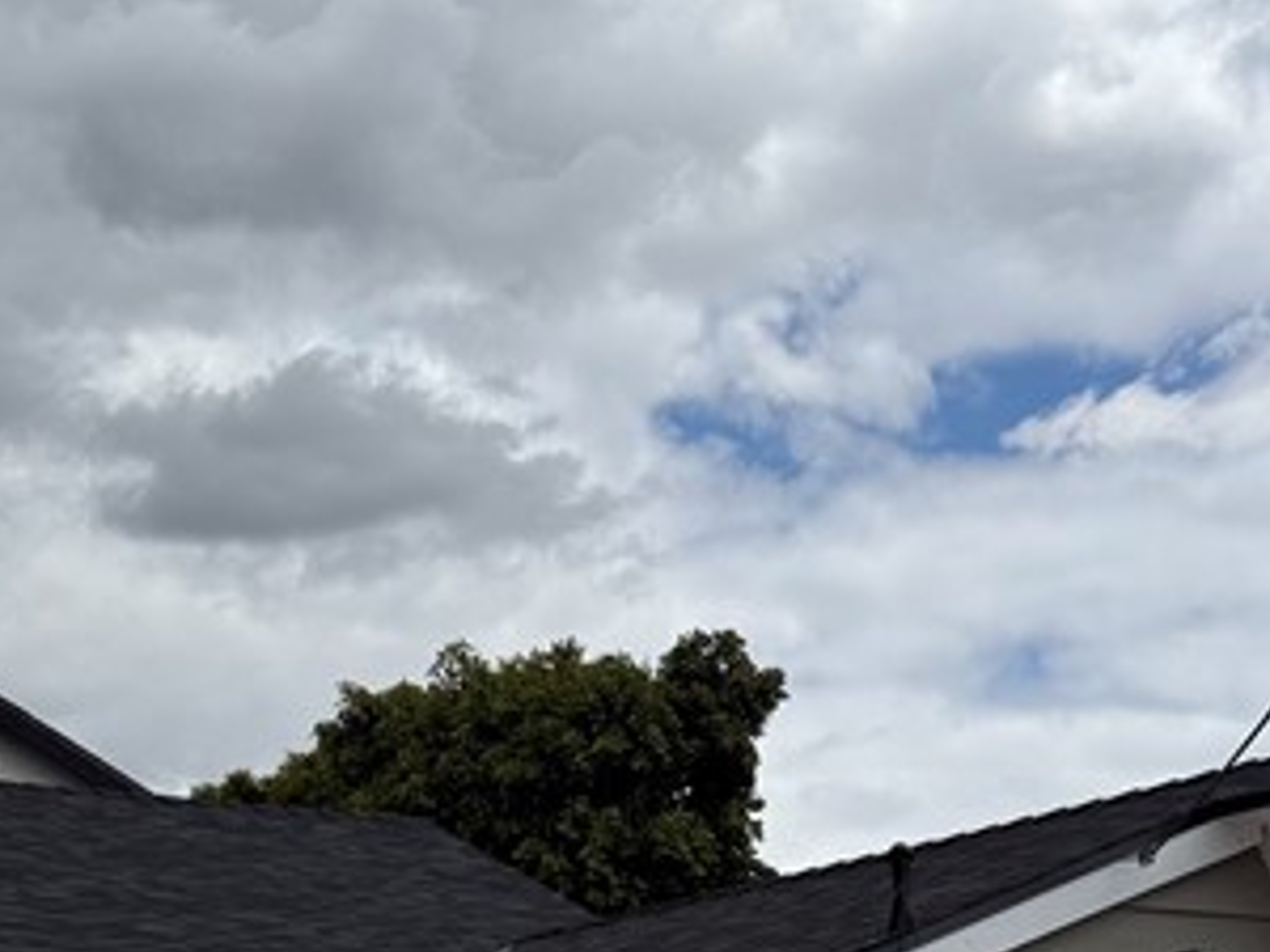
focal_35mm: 82
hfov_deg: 23.4
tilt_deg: +0.1
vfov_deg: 16.6
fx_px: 3008
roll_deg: -0.8
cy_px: 1375
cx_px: 186
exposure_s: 1/9091
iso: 80
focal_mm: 6.76
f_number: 1.78
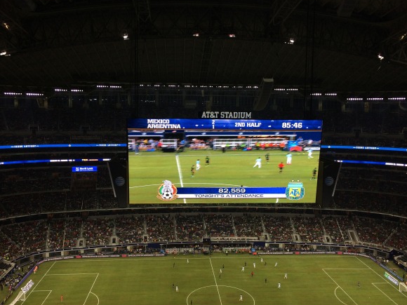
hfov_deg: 56.8
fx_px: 376
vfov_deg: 44.2
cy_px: 147
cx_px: 202
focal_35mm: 32
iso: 50
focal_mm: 4.15
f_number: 2.2
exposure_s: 1/120
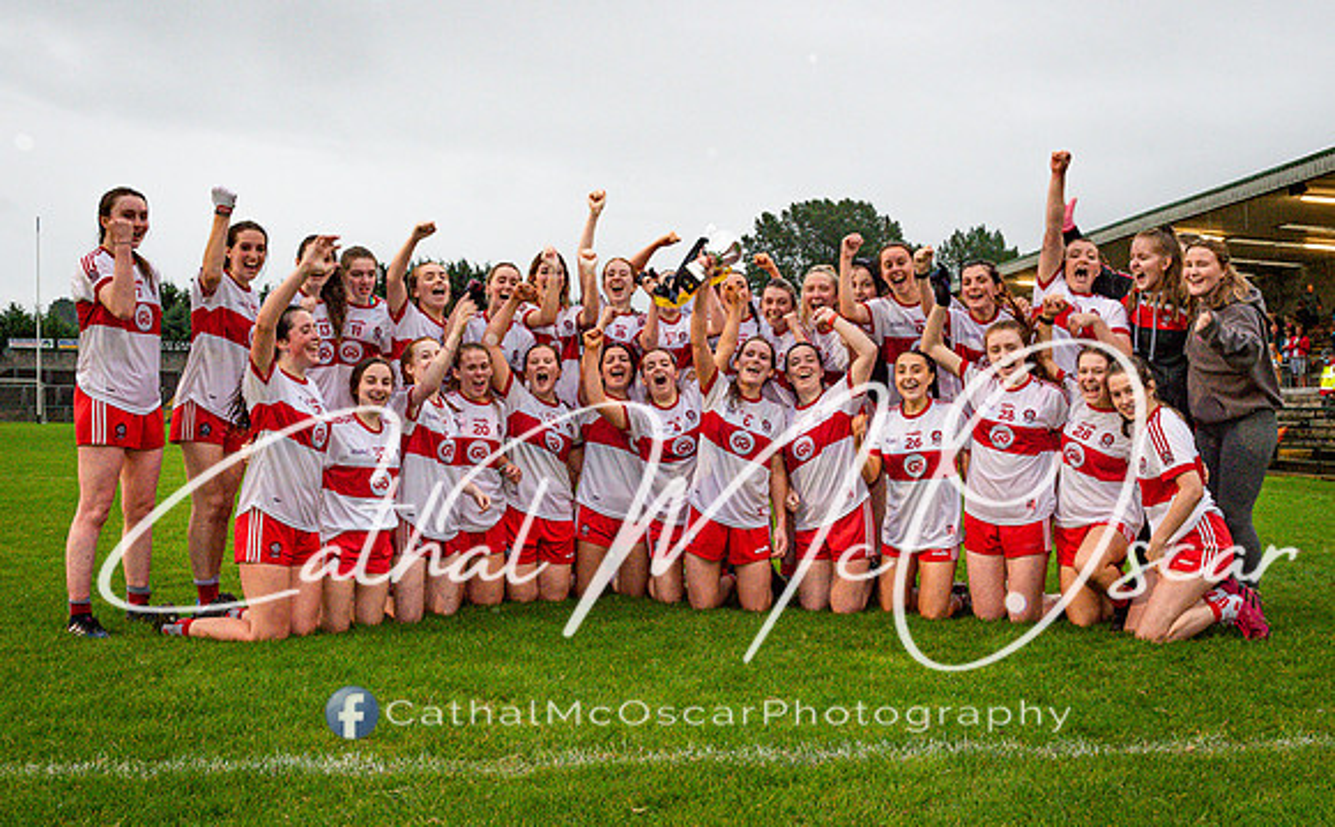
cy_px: 420
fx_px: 1415
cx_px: 716
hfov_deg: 50.5
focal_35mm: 39
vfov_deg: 32.5
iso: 1600
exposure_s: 1/200
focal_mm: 32
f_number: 6.3
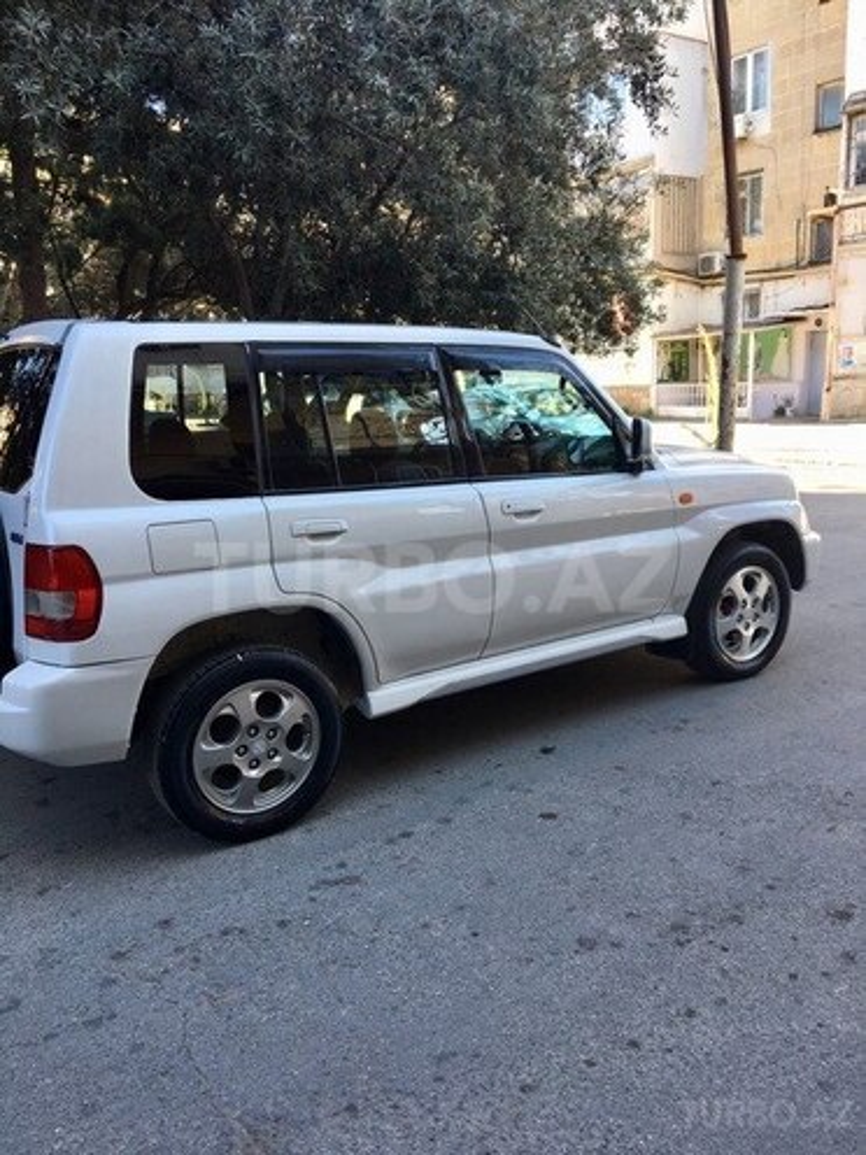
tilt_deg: -11.8
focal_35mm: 29
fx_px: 967
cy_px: 578
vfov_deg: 61.7
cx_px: 433
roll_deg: +1.9
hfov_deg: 48.2
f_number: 2.2
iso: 25
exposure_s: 1/100
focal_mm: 4.15
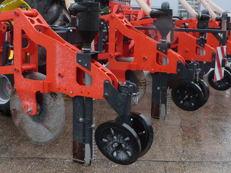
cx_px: 112
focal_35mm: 53
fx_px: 354
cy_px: 69
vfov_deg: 27.4
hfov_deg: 36.2
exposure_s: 1/60
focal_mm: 5.2
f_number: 2.9
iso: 100
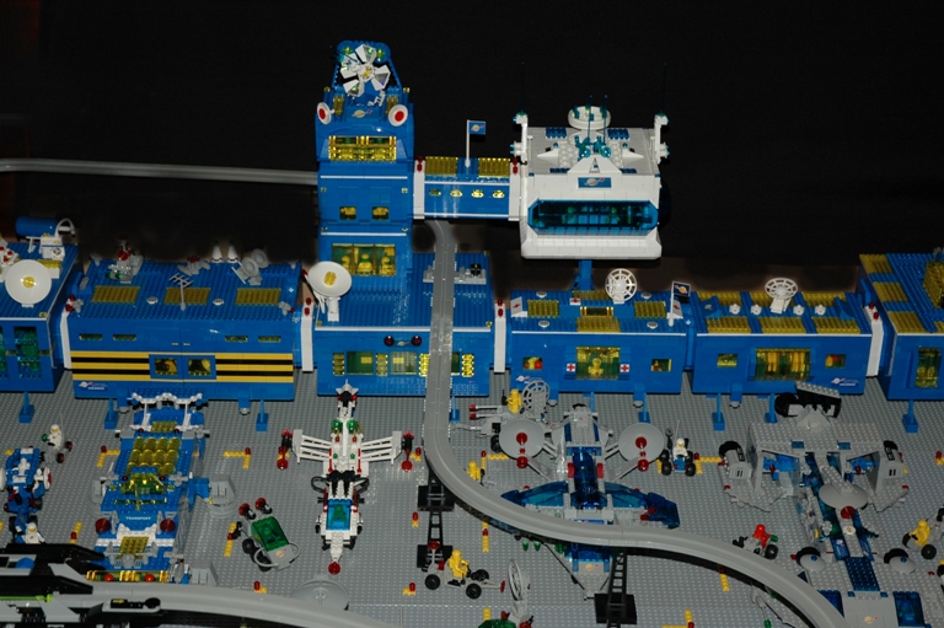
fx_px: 1808
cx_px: 472
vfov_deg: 19.7
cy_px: 314
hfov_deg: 29.3
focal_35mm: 69
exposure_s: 1/60
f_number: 4.5
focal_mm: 46
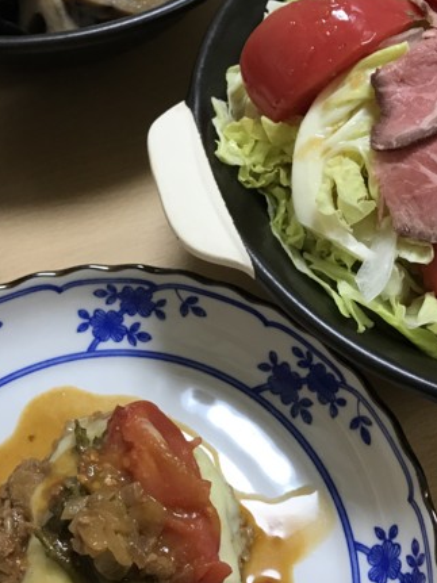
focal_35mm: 52
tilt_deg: -60.9
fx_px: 876
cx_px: 202
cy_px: 292
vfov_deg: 36.8
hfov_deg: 28.0
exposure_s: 1/33
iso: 25
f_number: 1.8
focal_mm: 3.99
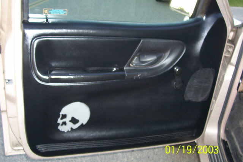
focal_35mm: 43
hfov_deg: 45.4
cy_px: 81
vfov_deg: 31.2
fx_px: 290
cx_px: 122
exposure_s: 1/60
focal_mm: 5.77
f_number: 2.73
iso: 140
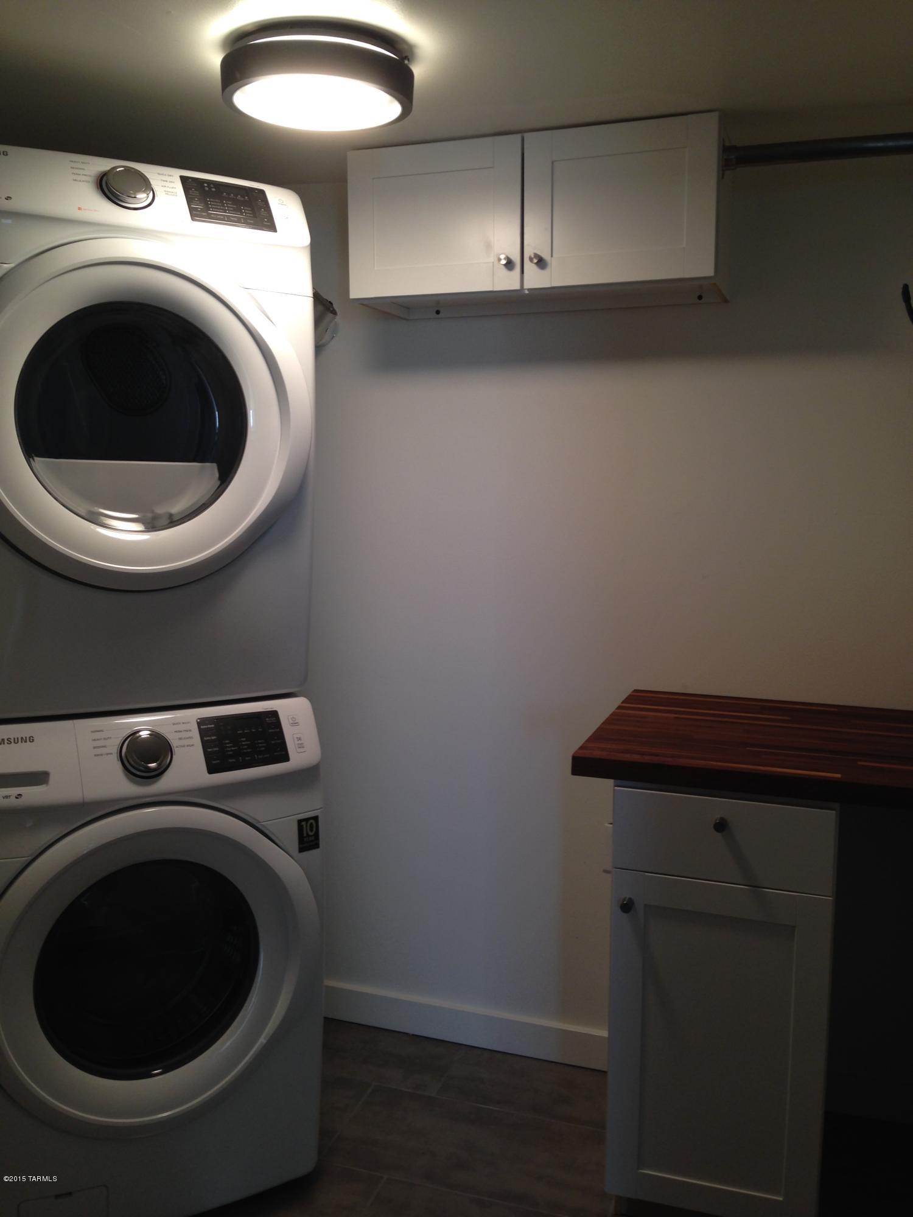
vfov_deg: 55.4
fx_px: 1161
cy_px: 608
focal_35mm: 33
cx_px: 456
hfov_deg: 42.9
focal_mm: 4.12
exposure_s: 1/20
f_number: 2.4
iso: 50
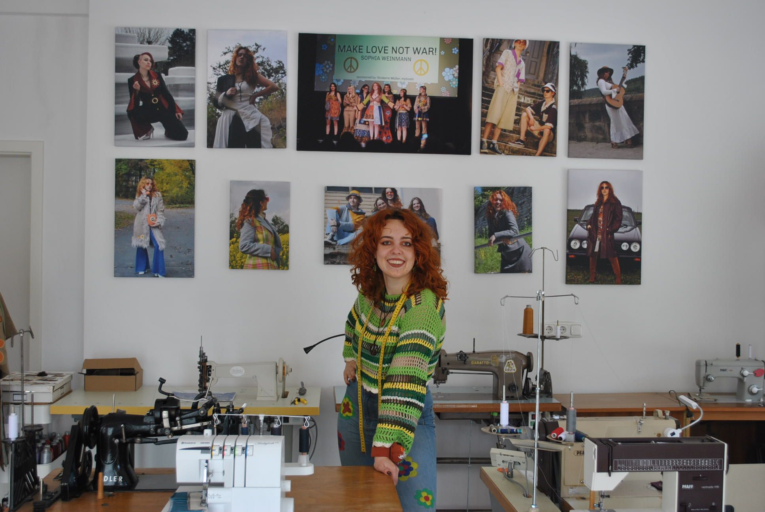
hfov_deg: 44.9
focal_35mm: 44
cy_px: 256
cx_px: 382
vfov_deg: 30.9
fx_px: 925
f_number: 5
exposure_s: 1/100
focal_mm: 29
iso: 200
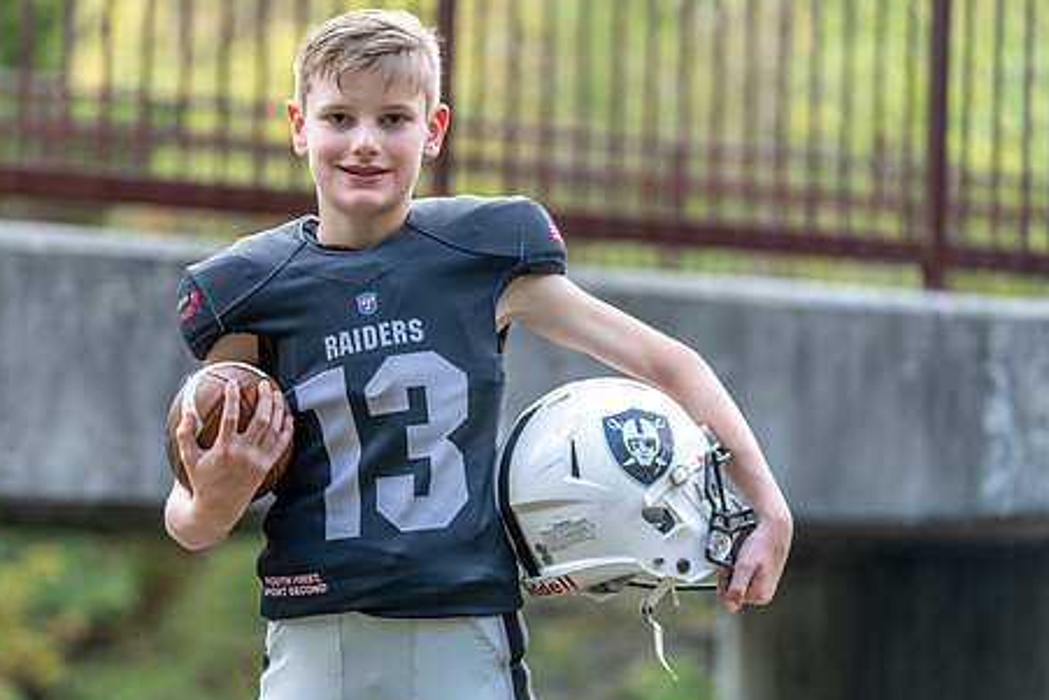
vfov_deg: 8.0
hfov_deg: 12.0
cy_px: 357
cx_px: 386
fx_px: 4984
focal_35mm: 171
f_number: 2.8
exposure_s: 1/320
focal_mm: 133
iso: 640
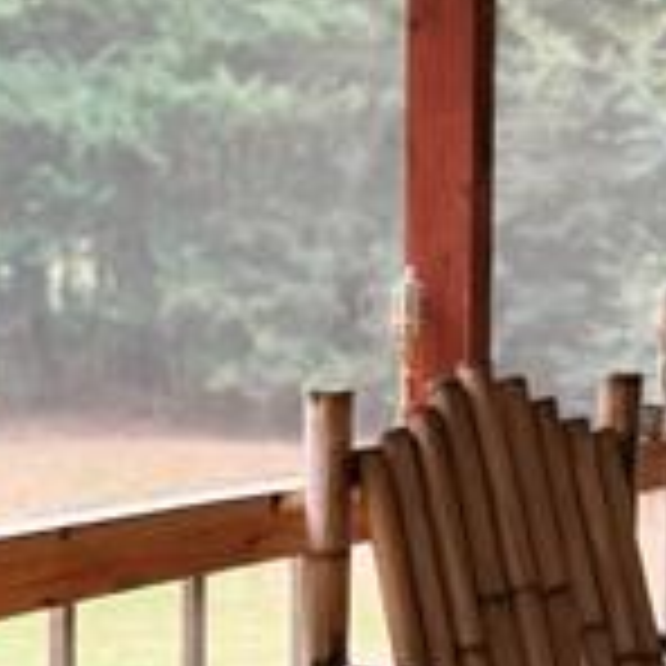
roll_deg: -0.8
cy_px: 684
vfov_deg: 15.5
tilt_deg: -10.6
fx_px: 2394
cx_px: 513
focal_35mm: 110
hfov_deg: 15.7
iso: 200
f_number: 1.78
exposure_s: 1/121
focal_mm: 6.76
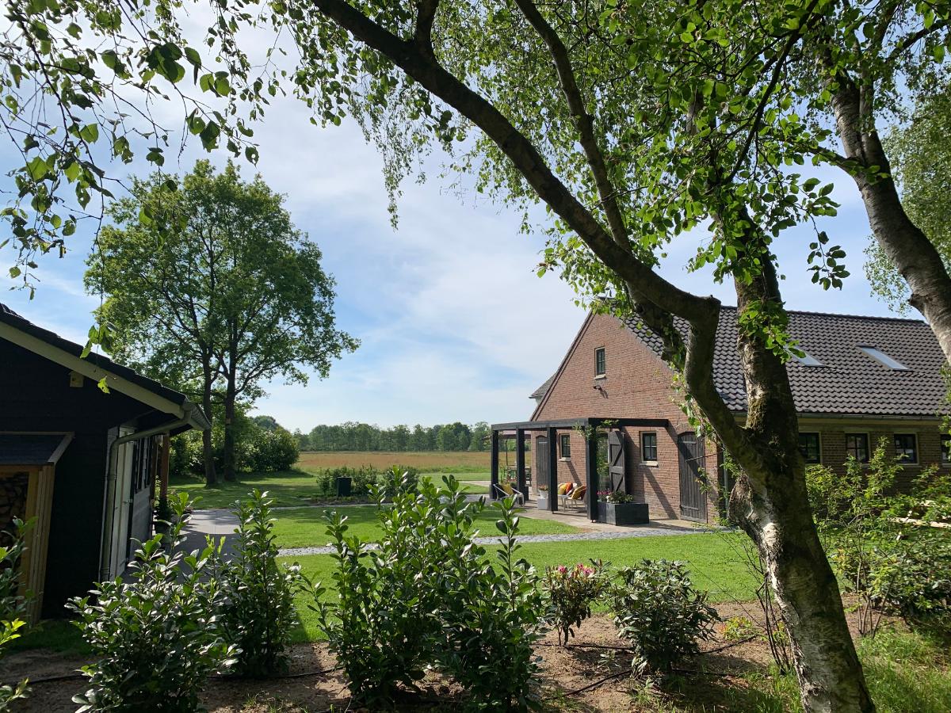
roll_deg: -0.9
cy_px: 356
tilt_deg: +7.5
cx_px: 476
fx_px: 714
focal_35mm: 26
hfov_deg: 67.3
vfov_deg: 53.1
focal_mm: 4.25
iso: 25
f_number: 1.8
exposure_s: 1/3086
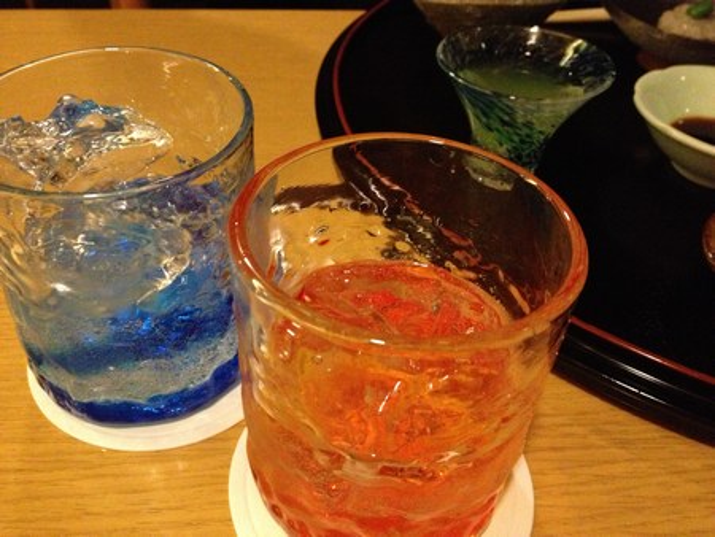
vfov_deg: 40.7
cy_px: 268
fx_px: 723
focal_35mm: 35
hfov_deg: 52.6
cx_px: 358
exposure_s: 1/15
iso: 800
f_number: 2.4
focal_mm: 4.28
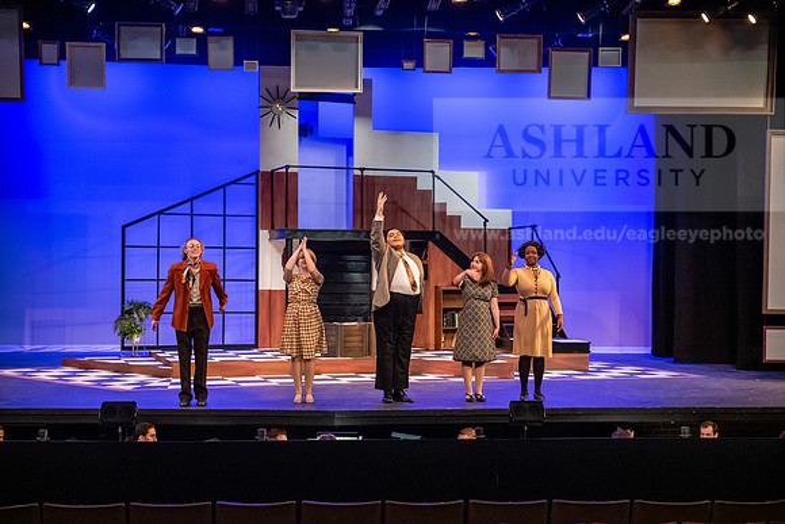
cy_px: 262
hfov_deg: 35.6
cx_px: 392
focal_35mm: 56
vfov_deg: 24.2
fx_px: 1221
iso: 4000
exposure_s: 1/200
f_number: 3.2
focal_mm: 56
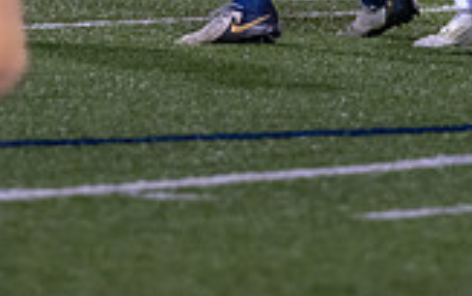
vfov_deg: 1.2
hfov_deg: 2.0
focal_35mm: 1056
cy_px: -433
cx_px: 324
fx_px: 13589
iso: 2500
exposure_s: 1/1000
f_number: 2.8
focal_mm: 200
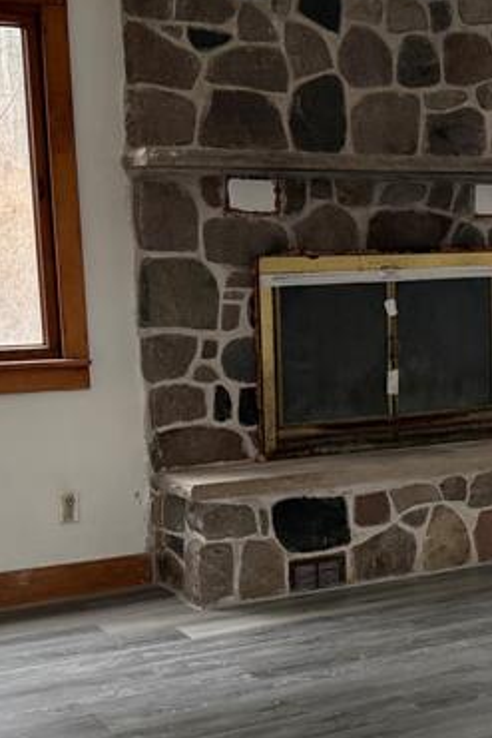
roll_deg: -1.3
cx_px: 494
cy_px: 489
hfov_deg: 19.2
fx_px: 1413
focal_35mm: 69
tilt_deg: -5.9
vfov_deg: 29.0
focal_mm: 6.76
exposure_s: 1/112
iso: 200
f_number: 1.78
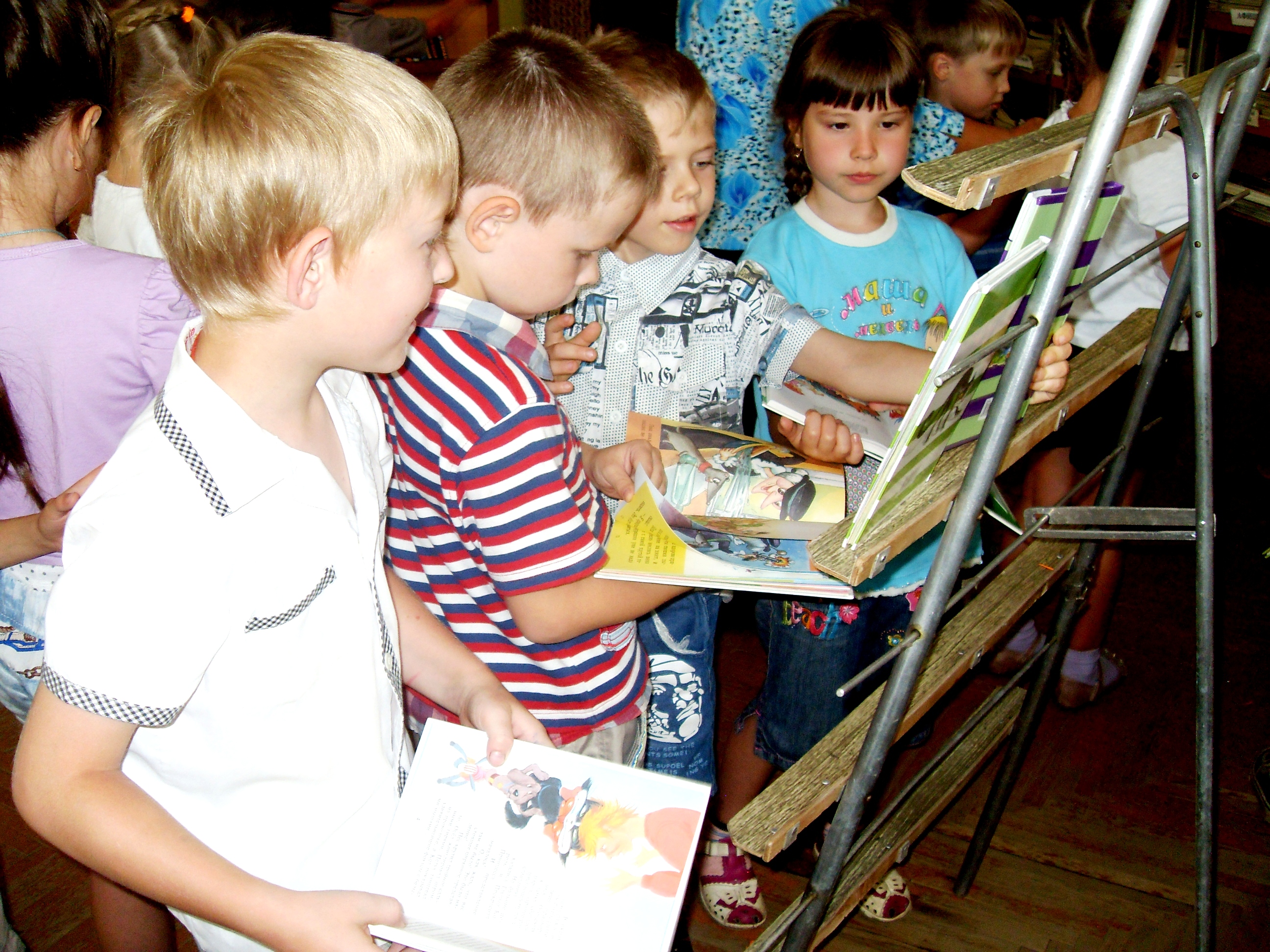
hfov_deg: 50.1
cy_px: 476
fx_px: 1357
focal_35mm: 37
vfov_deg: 38.7
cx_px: 635
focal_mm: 6.3
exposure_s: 1/45
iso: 100
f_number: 2.8
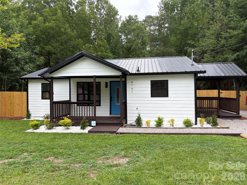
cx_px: 124
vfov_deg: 53.1
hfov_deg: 67.3
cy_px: 92
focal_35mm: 26
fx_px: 186
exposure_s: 1/810
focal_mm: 5.96
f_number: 1.6
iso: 50
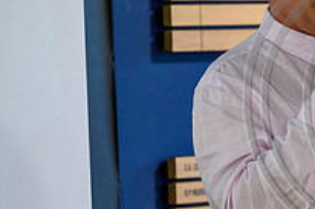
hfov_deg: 4.9
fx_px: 3698
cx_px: 401
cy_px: 98
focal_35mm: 423
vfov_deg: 3.2
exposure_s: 1/125
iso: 6400
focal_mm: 150
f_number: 3.2
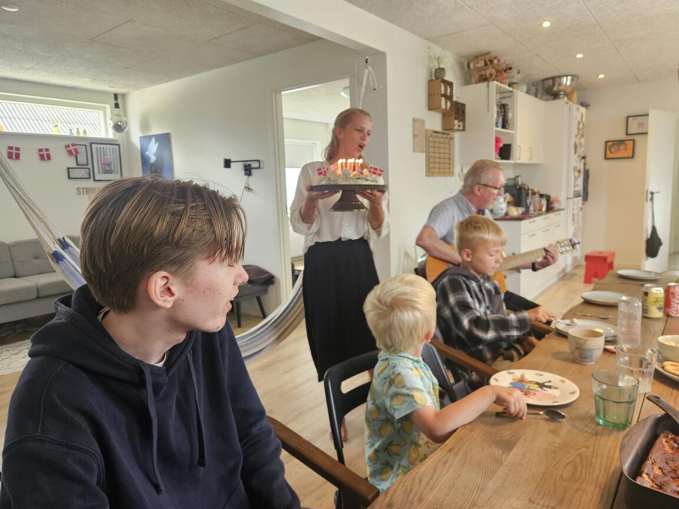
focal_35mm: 23
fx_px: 451
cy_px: 254
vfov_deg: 58.9
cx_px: 340
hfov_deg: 73.9
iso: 200
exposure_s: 1/100
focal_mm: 5.4
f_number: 1.8
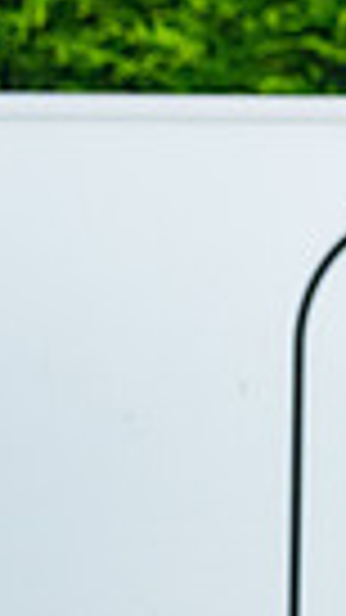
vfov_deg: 1.5
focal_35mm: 1452
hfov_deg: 0.8
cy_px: -53
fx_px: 23697
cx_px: 1099
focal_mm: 300
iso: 1000
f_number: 4
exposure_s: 1/640
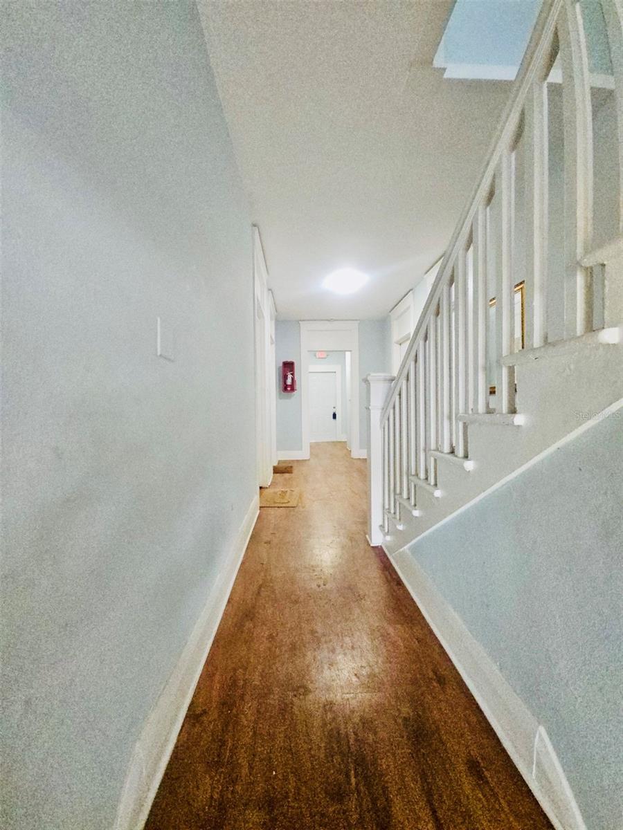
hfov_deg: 89.9
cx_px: 312
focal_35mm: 13
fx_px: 312
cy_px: 415
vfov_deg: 106.2
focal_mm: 2.2
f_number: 2.2
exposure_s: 1/60.2
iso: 727
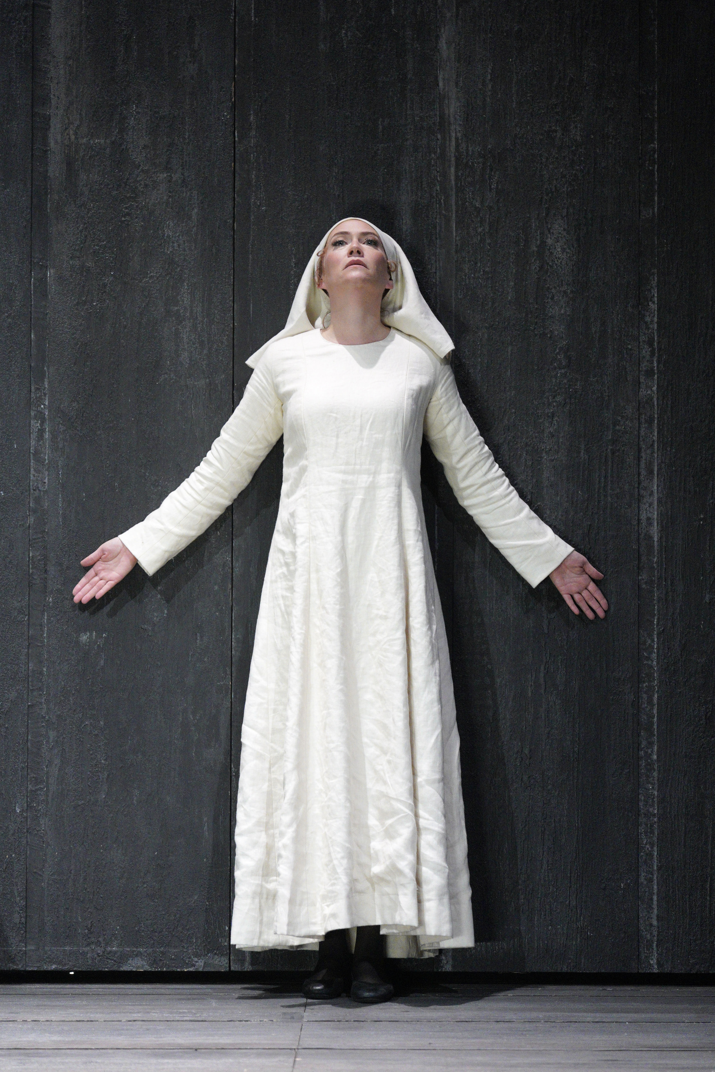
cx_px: 358
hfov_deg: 6.9
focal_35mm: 200
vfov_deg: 10.3
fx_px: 5958
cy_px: 536
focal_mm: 200
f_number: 2.8
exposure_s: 1/320
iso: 5000
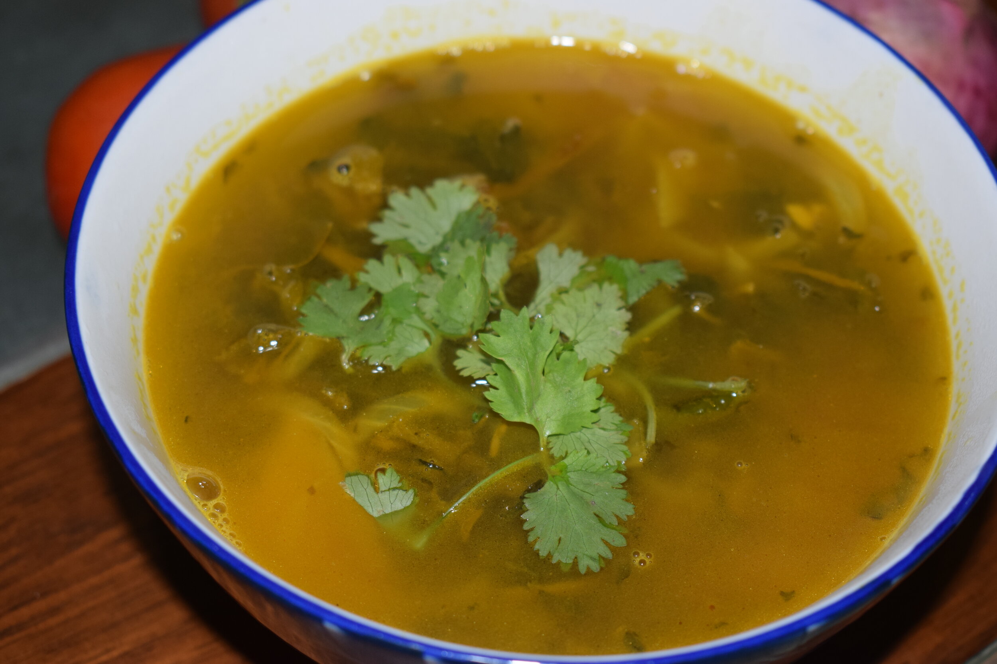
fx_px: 1994
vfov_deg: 18.9
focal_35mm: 72
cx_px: 498
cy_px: 332
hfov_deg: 28.1
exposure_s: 1/60
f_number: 5.3
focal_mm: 48
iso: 640
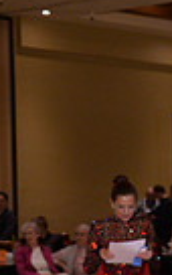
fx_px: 1140
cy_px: 280
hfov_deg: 7.8
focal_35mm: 152
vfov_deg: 13.6
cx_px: 453
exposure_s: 1/250
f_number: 4
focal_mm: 35
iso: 1250
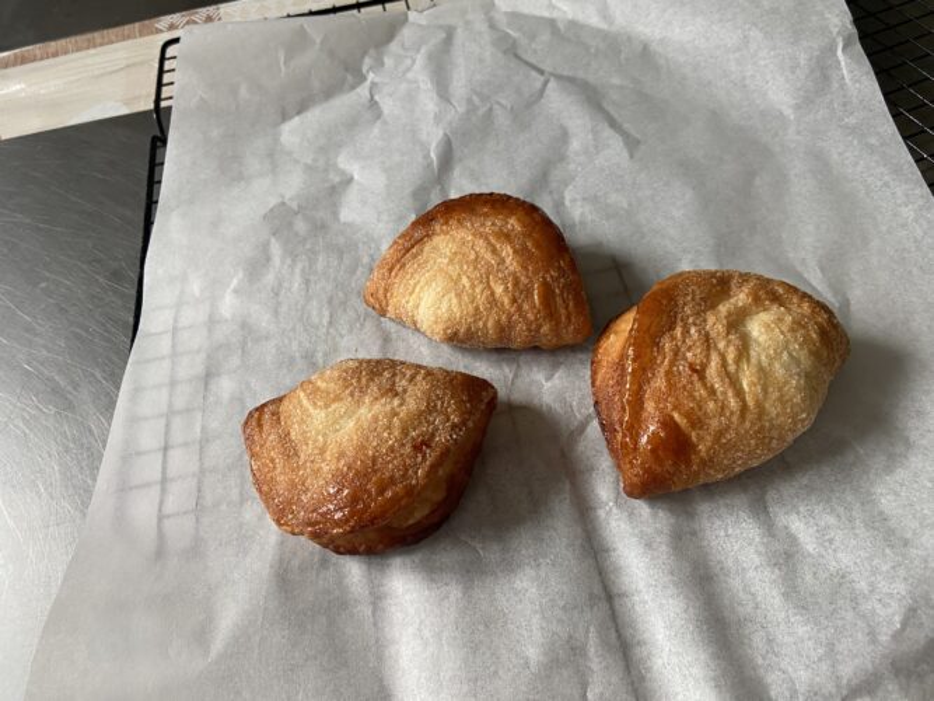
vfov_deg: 53.0
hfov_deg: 67.3
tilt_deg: -56.0
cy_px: 350
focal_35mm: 26
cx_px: 467
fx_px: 701
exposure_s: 1/97
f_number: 1.8
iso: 125
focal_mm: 4.25
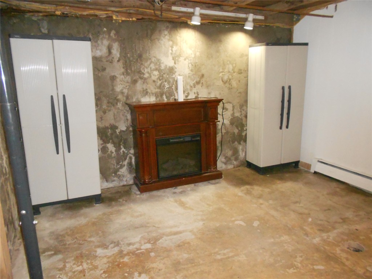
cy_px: 140
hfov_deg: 67.3
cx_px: 186
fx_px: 279
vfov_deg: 53.1
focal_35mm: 26
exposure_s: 1/25
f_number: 3.2
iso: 800
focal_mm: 4.6
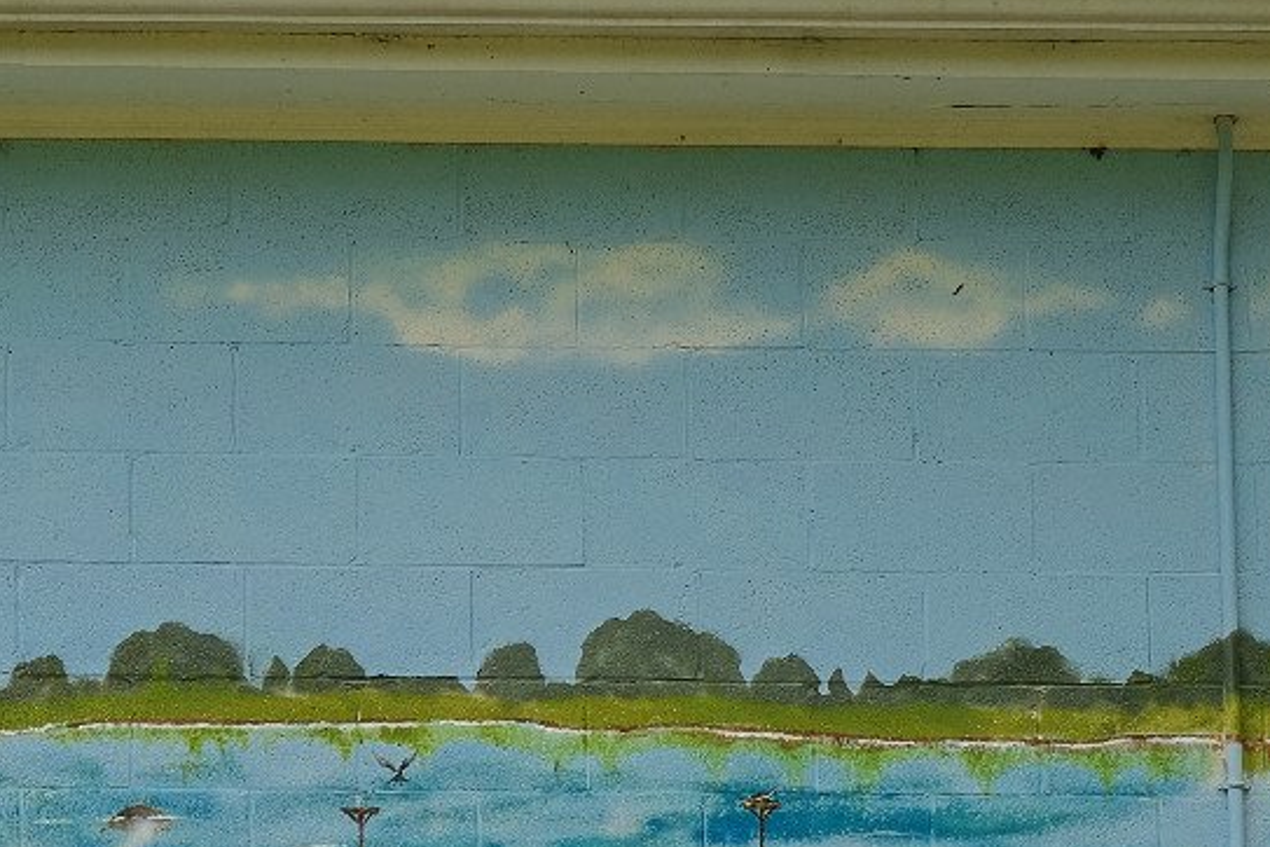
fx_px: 4092
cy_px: 1077
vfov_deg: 11.5
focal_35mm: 116
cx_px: -159
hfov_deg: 17.0
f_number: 3.2
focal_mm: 27.7
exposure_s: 1/2000
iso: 400
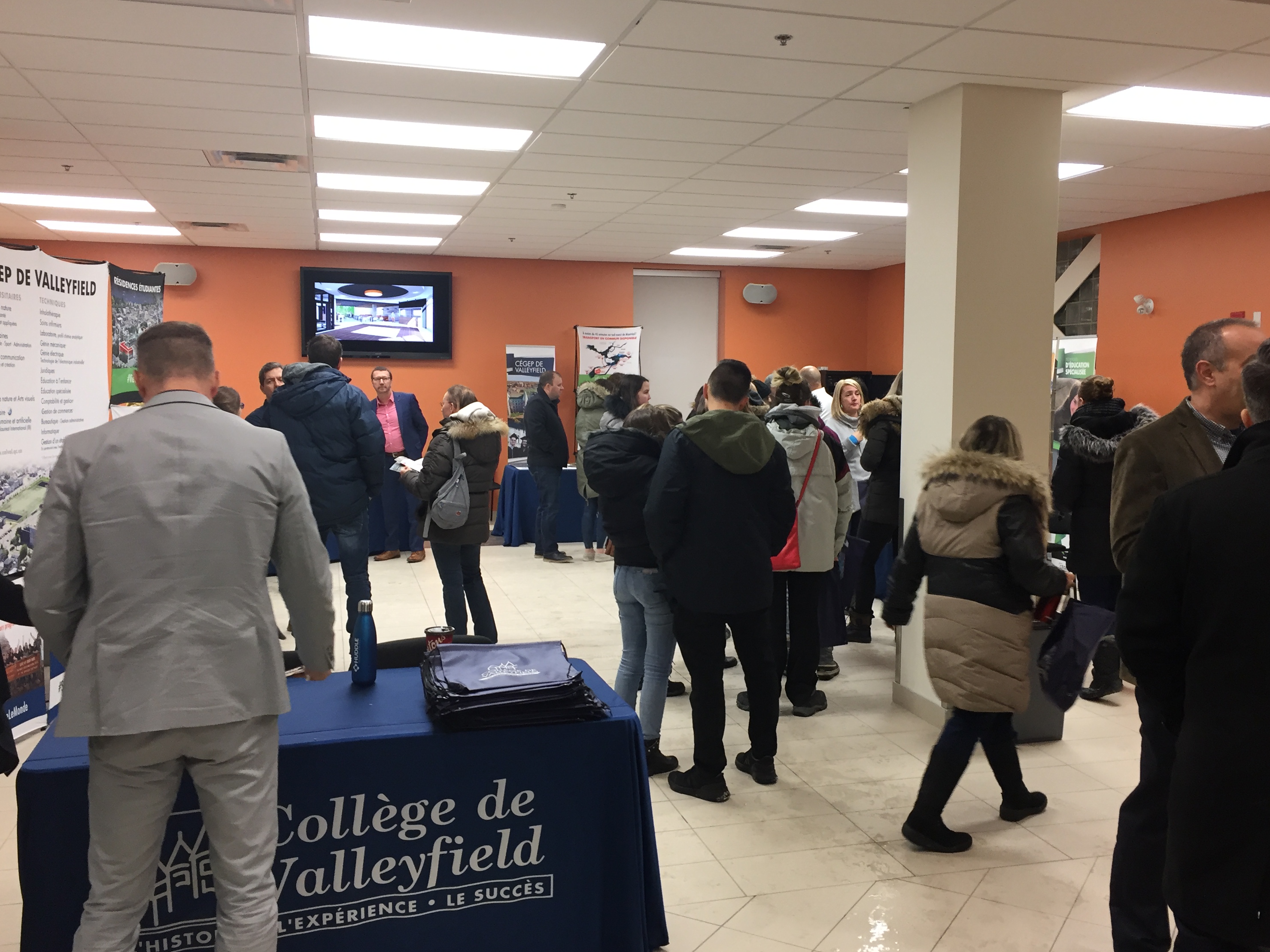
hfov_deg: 56.8
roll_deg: -1.1
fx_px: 1174
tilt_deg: -4.4
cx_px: 673
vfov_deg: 44.2
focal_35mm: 32
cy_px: 462
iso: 80
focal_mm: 4.15
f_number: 2.2
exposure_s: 1/30
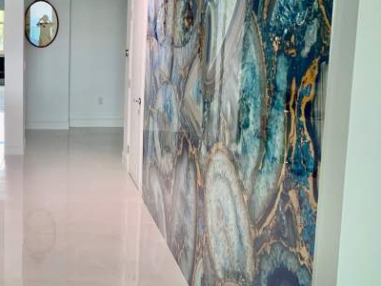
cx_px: 21
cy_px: 114
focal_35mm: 52
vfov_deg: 28.0
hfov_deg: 34.3
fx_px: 572
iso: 200
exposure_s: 1/60
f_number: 1.8
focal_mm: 4.25
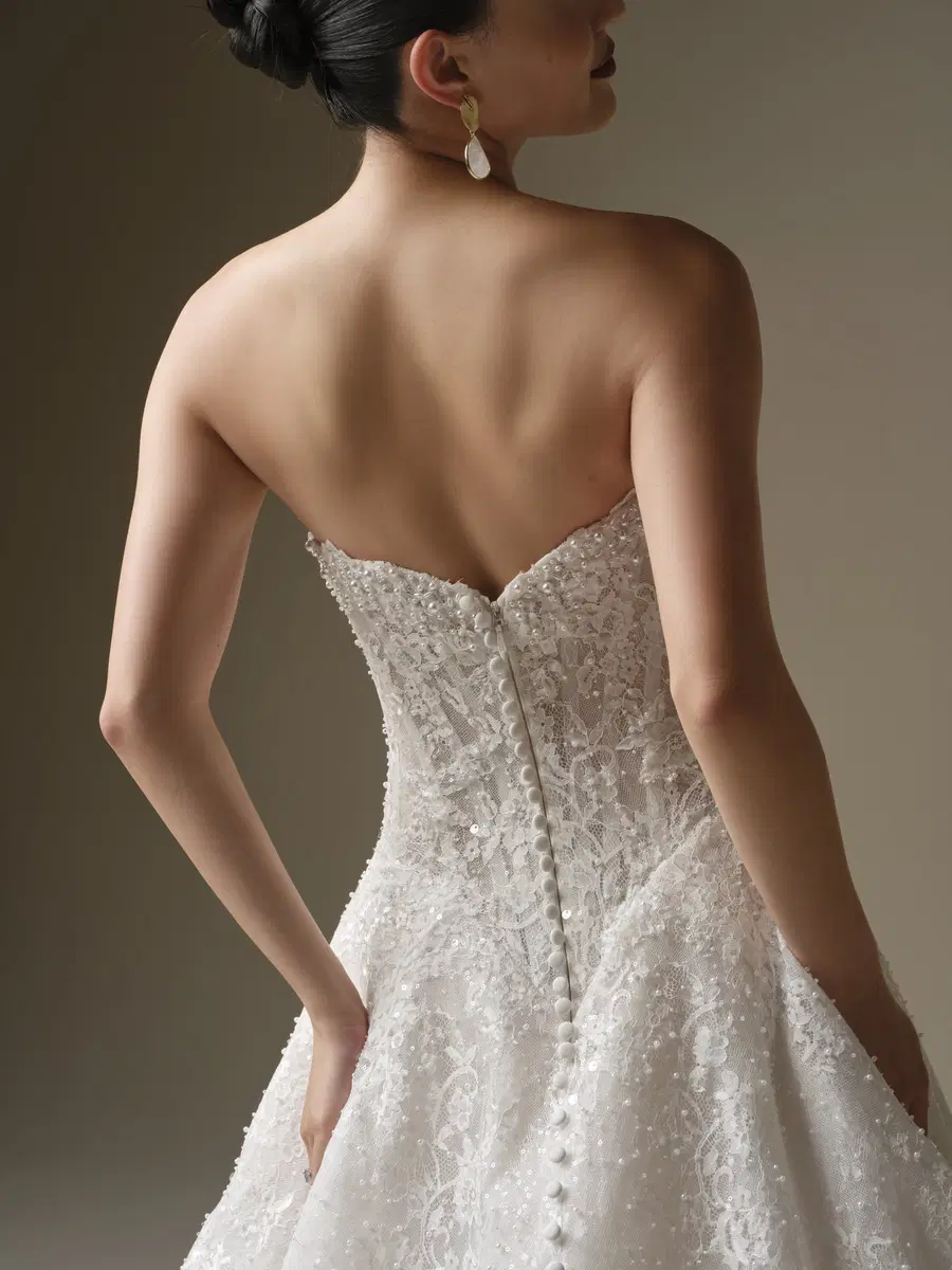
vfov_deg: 30.3
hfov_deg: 22.9
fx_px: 2347
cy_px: 635
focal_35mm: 64
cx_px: 476
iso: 500
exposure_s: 1/125
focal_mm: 81.2
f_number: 10
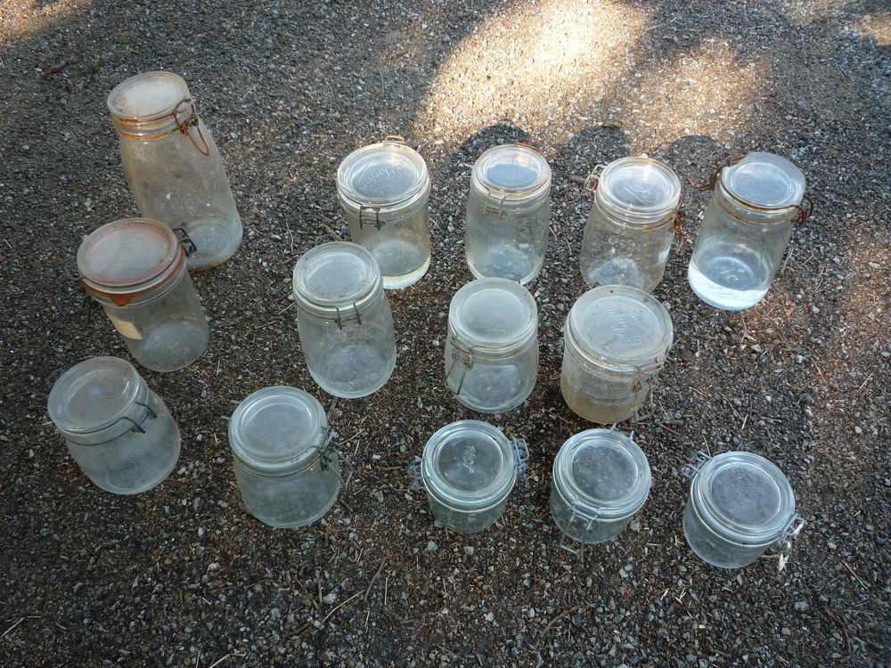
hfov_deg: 60.0
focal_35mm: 30
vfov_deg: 46.8
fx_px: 772
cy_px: 334
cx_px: 446
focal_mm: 5.2
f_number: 3.3
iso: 100
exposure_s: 1/60
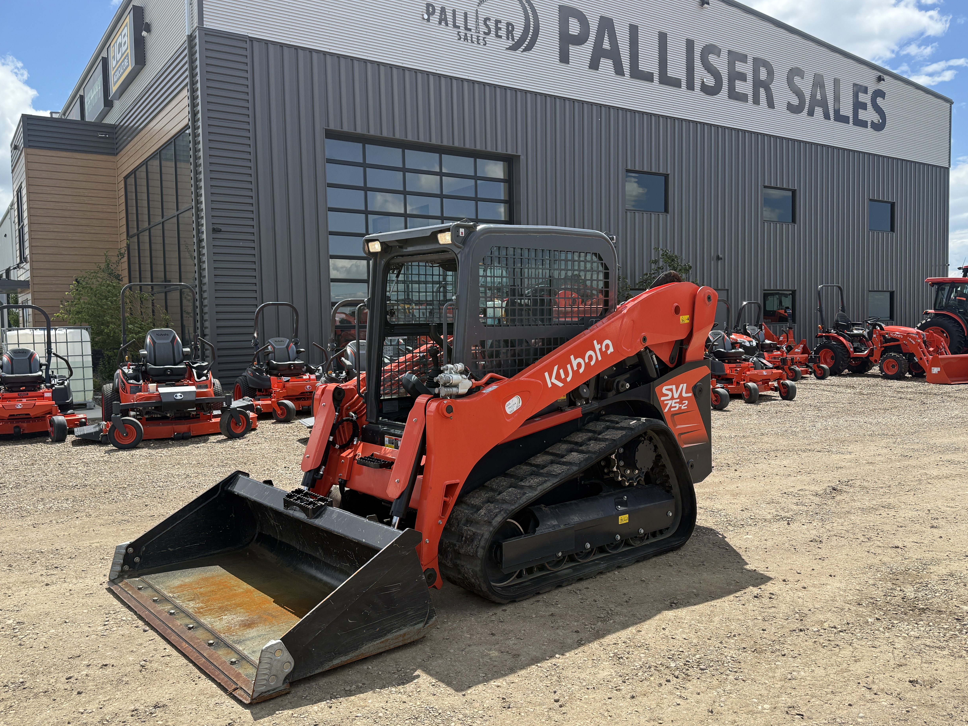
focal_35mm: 28
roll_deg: +1.3
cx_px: 475
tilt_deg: -2.4
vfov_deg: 49.7
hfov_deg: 63.4
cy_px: 367
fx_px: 783
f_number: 1.78
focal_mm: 6.76
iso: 100
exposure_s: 1/2801
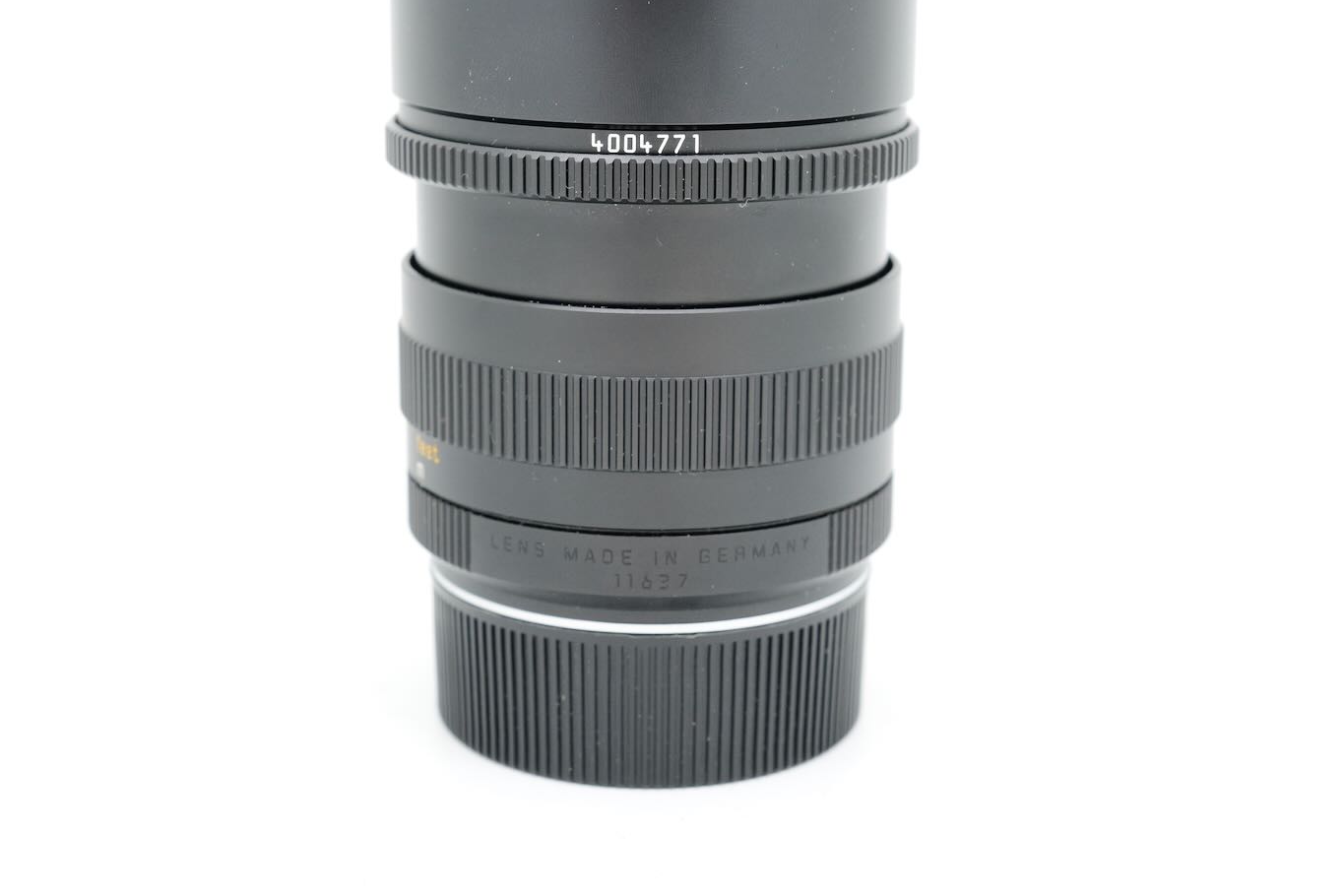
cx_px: 663
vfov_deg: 21.5
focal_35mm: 63
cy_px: 306
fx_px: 2352
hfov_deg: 31.9
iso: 800
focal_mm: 43
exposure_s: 1/60
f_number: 8
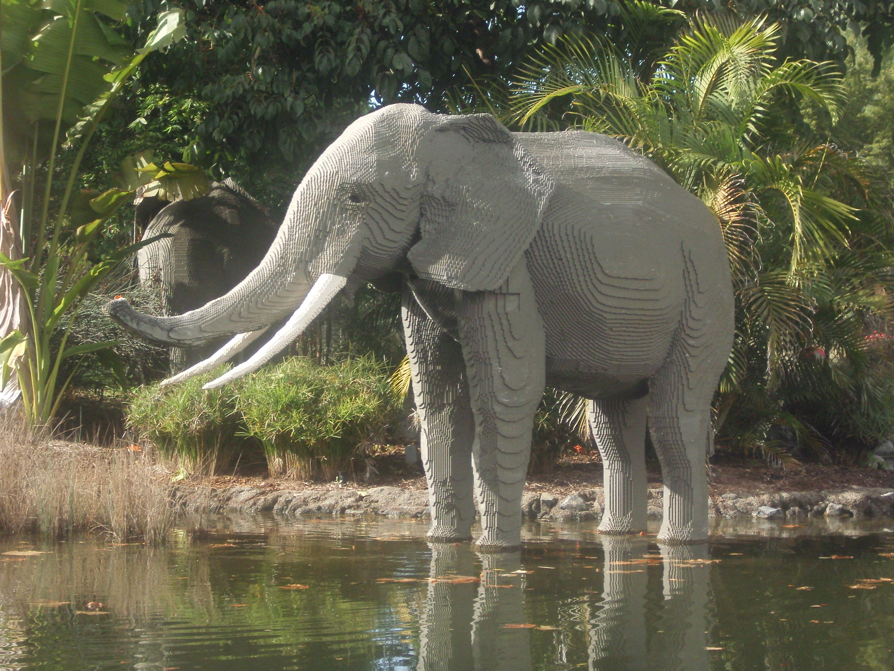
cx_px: 447
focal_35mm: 94
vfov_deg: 15.7
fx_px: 2428
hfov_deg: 20.9
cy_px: 336
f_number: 12.8
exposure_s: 1/60
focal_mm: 15.7
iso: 200
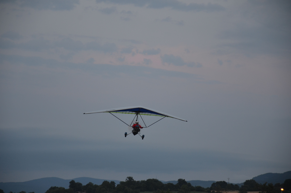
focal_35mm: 158
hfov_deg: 13.1
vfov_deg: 8.7
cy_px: 96
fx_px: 1270
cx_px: 146
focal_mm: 105
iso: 640
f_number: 5.6
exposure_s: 1/60
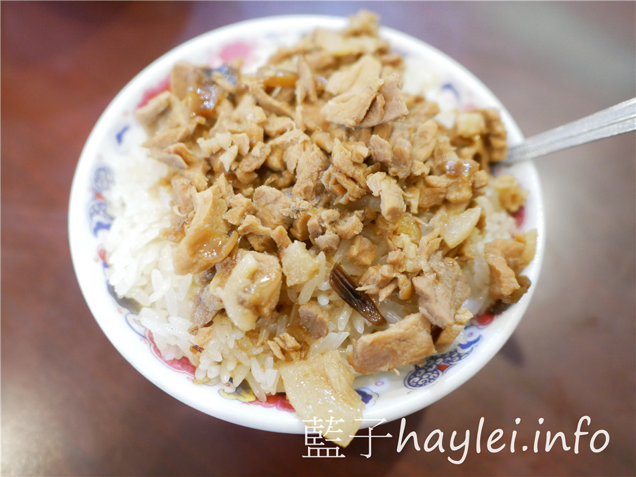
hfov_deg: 60.0
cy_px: 238
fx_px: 551
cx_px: 318
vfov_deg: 46.8
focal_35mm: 30
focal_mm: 15
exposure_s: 1/60
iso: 1600
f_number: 1.7
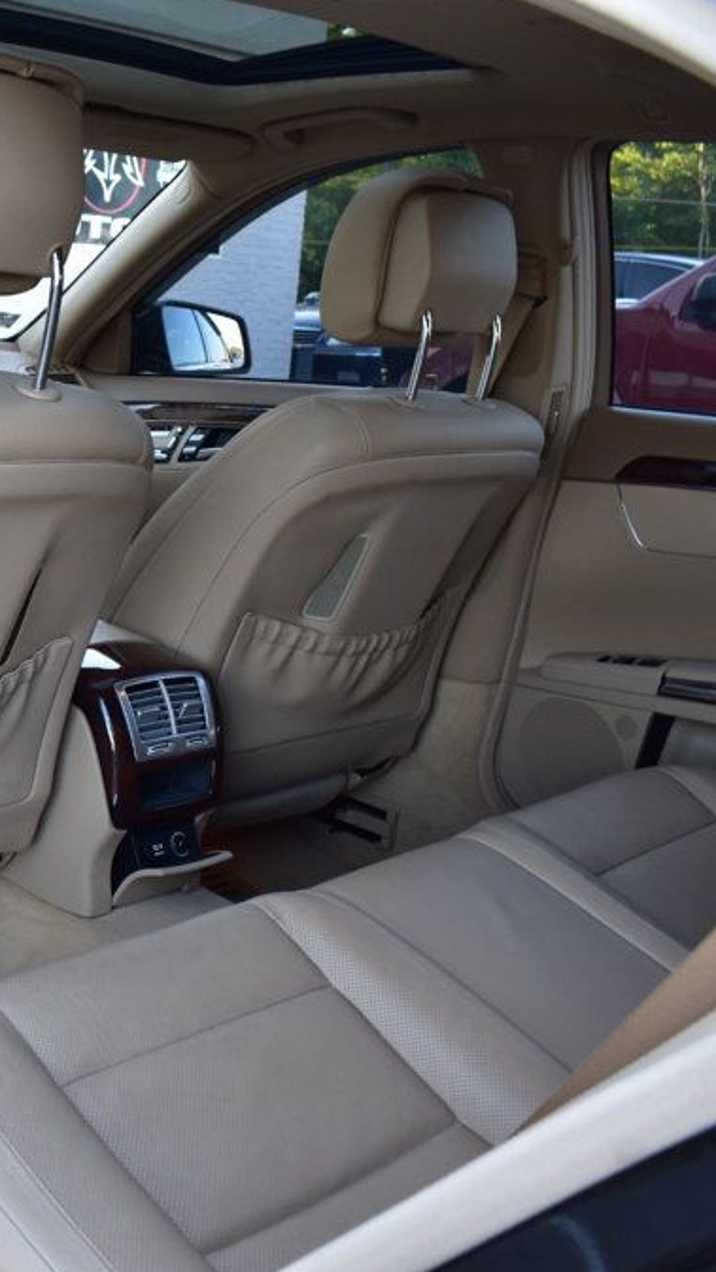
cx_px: -100
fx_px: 1450
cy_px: 637
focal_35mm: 43
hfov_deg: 25.4
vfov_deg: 47.3
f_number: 7.1
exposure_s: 1/30
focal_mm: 18
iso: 400
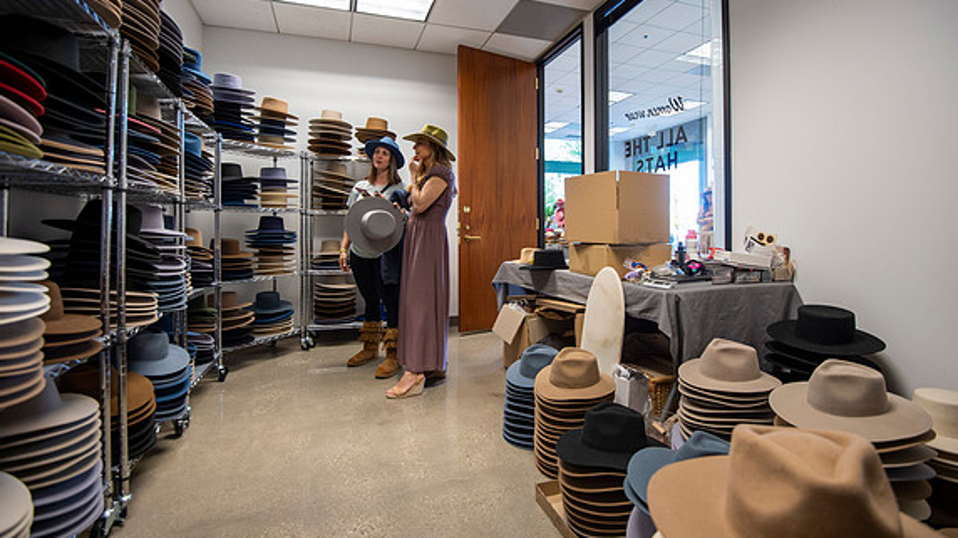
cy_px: 230
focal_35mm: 17
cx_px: 482
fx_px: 432
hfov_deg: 96.0
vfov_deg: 63.5
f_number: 4
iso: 1250
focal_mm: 16
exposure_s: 1/100
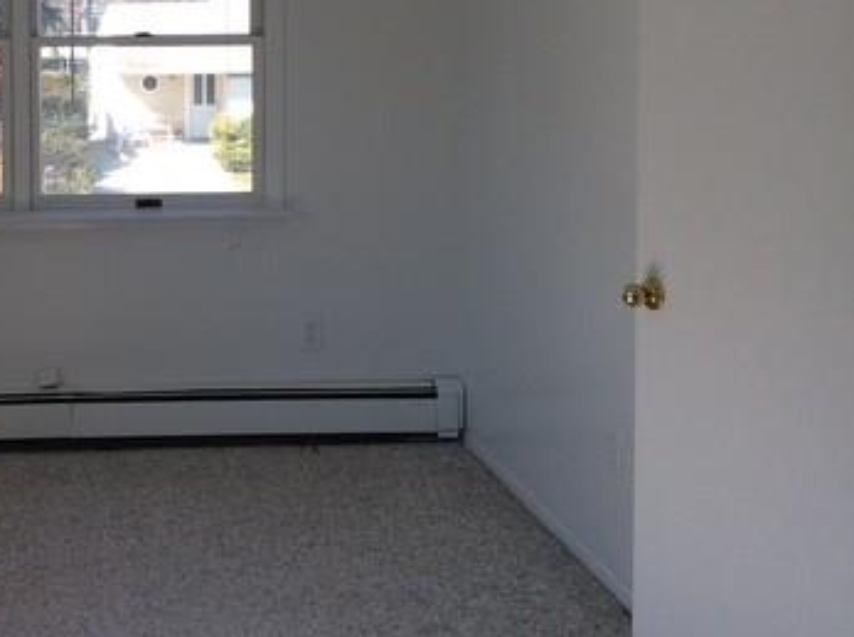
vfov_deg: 24.2
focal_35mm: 59
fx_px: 1453
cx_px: 84
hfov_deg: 31.2
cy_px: 91
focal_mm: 3.3
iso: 32
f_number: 2.4
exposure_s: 1/210
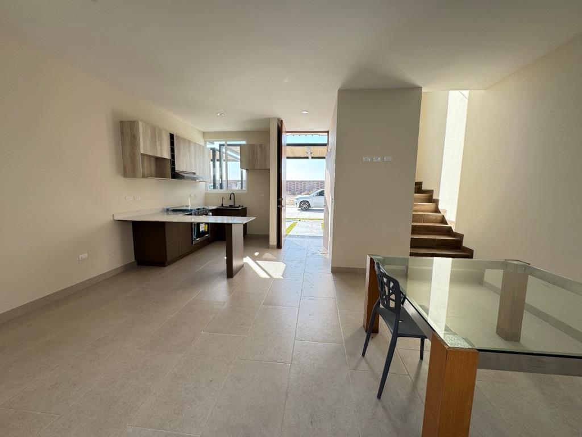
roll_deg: -0.2
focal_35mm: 14
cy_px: 218
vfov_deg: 85.7
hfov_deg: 102.1
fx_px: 235
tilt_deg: -6.5
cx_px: 291
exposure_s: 1/269
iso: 40
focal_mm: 2.22
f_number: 2.2
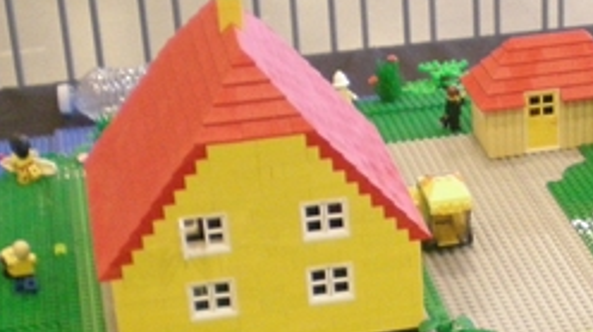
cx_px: 634
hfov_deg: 19.3
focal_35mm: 107
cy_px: 339
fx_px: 1681
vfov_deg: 11.2
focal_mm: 6.3
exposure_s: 1/12.8
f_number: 3.1
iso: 400
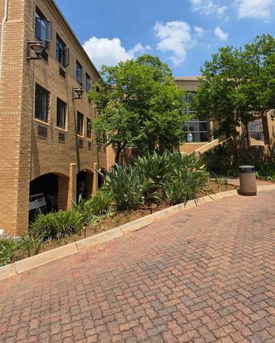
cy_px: 125
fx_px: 234
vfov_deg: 71.2
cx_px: 147
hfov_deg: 60.8
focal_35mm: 23
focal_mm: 2.2
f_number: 1.9
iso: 40
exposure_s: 1/2430
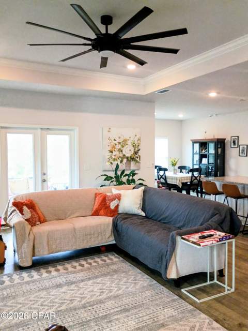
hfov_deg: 48.2
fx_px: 277
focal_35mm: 29
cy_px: 166
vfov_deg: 61.7
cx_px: 124
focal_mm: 4.27
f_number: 1.8
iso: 100
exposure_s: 1/60
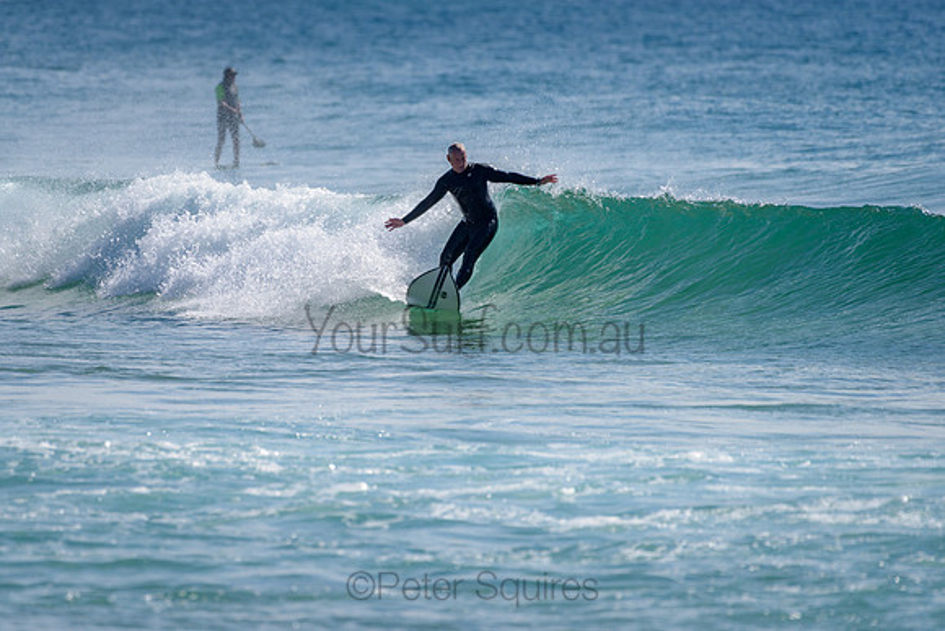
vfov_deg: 2.2
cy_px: 251
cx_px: 367
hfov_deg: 3.4
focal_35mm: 612
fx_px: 16070
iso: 110
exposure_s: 1/2000
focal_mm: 500
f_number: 5.6
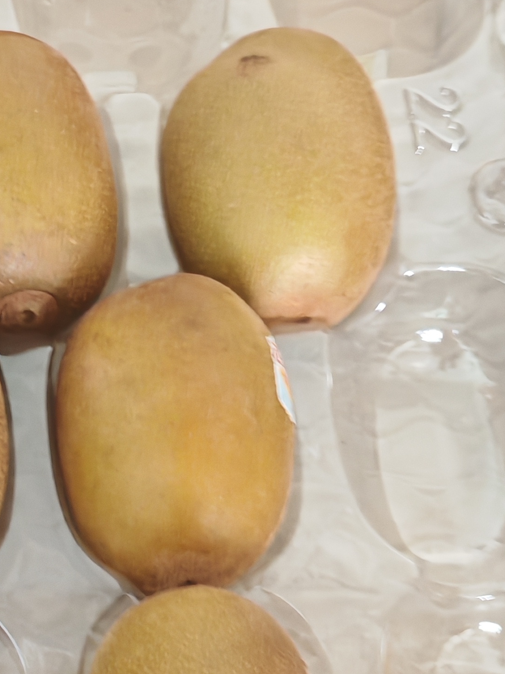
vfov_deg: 23.6
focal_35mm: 76
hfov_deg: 18.6
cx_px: -57
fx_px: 1479
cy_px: 794
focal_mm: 6.67
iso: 2000
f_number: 1.9
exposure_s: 1/25
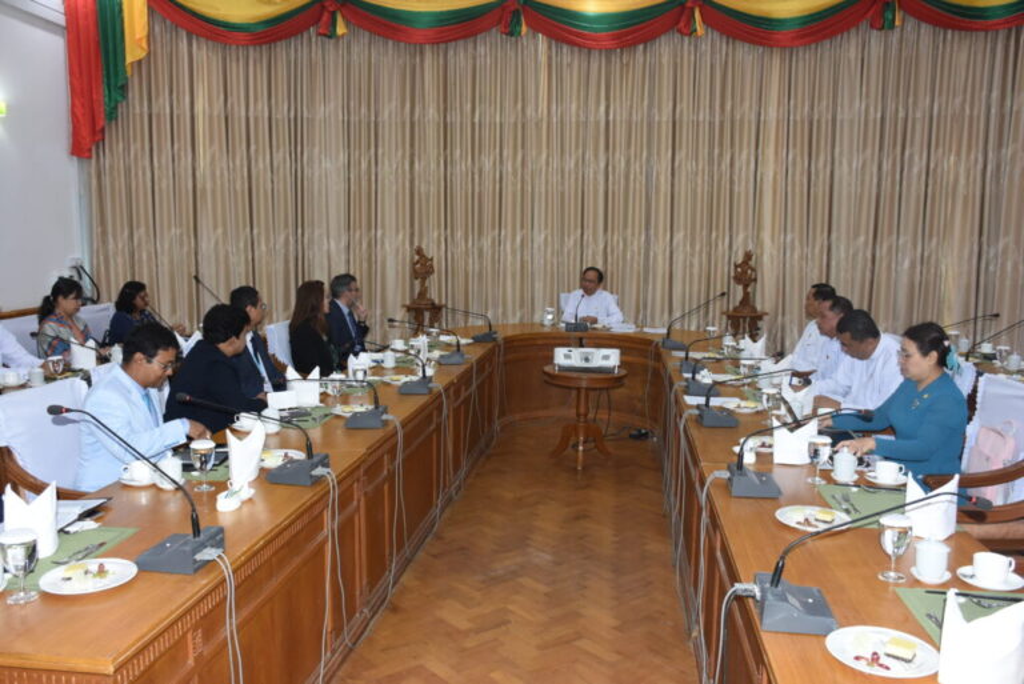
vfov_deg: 43.7
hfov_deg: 61.9
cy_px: 342
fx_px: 854
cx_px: 512
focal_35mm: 30
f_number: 5.6
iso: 1000
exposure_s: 1/60
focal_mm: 20
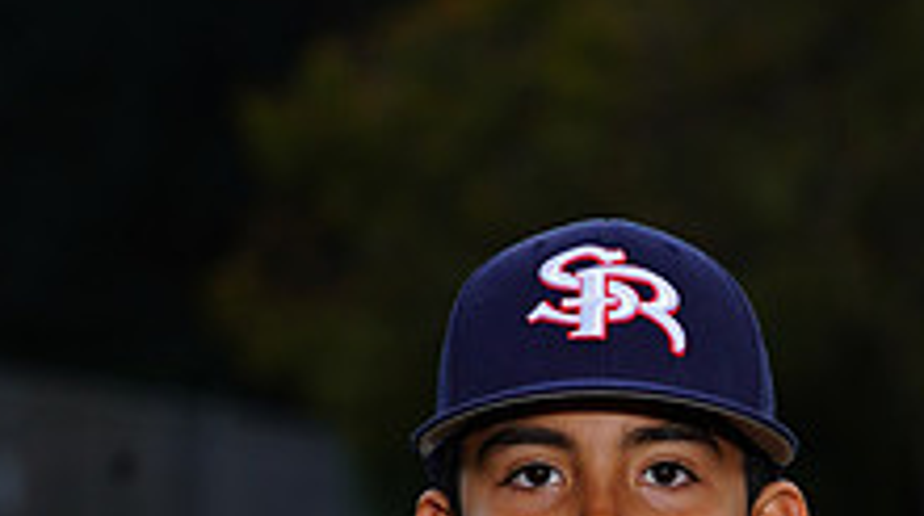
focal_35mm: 490
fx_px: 11988
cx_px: 523
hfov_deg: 4.4
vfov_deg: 2.5
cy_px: 998
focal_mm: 177
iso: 160
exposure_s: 1/250
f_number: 8
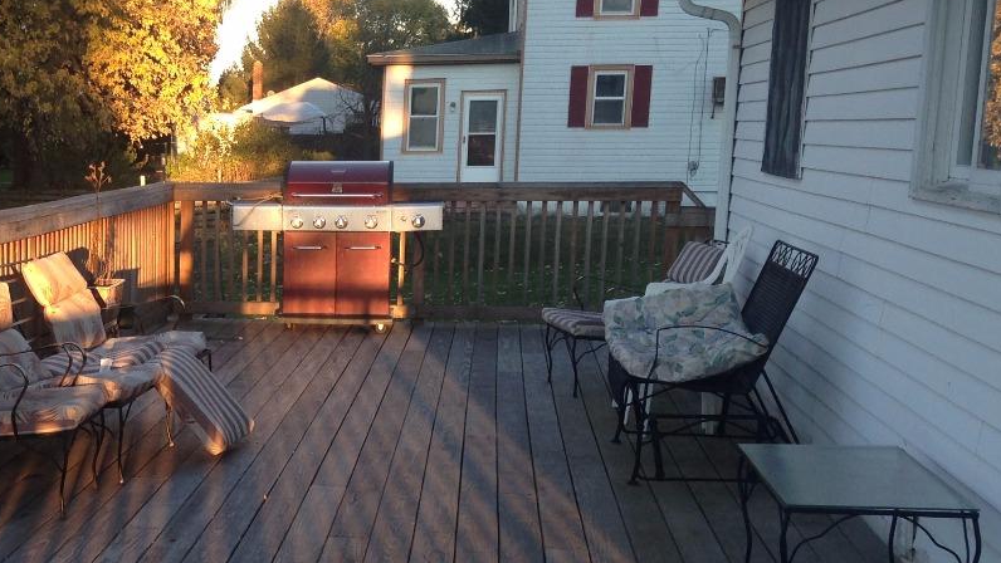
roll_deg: -0.5
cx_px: 162
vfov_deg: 18.5
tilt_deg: -10.3
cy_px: 397
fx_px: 1725
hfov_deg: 31.3
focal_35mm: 65
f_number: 2.4
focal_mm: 4.12
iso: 50
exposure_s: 1/155
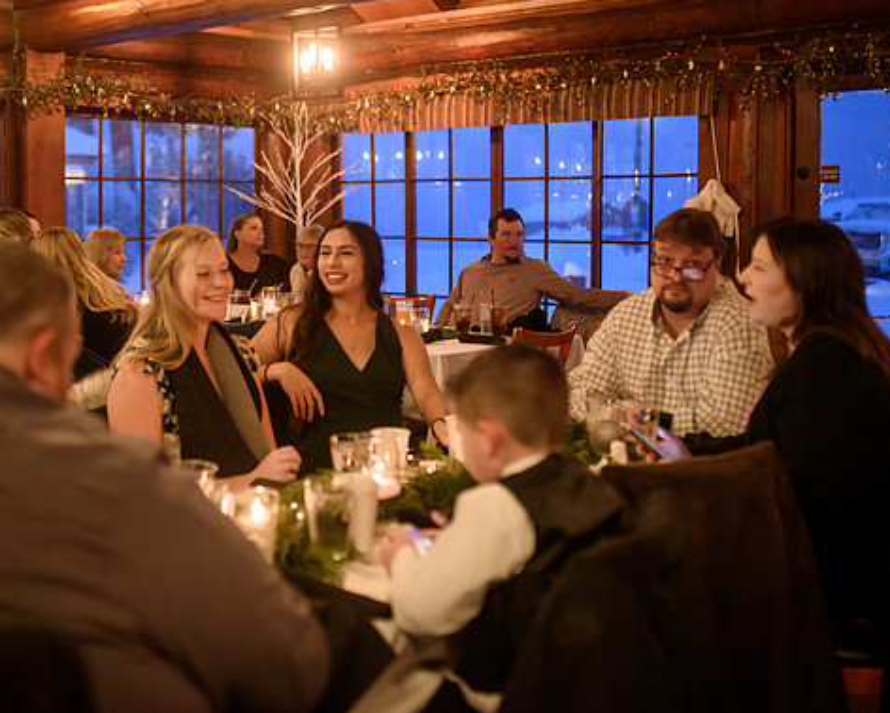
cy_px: 290
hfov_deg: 39.3
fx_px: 1239
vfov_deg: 32.0
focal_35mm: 47
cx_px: 334
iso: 2000
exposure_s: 1/250
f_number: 1.8
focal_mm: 35
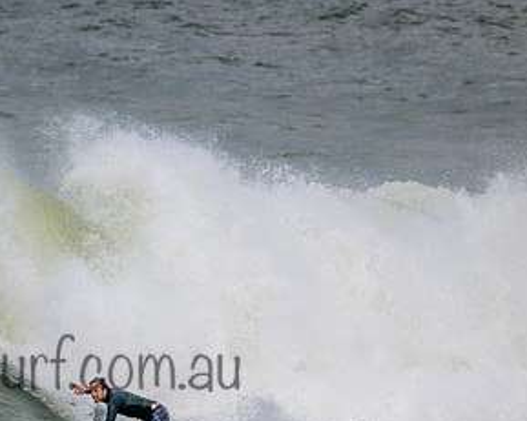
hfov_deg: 1.3
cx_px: 47
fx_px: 23528
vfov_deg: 1.0
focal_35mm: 1509
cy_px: 347
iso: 500
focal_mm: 800
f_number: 11
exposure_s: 1/2000
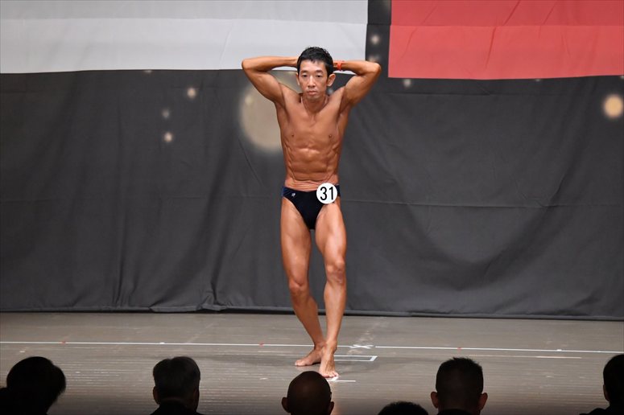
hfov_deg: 10.2
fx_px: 3500
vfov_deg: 6.8
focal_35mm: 202
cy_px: 208
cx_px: 312
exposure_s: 1/400
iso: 6400
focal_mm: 135
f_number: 5.6
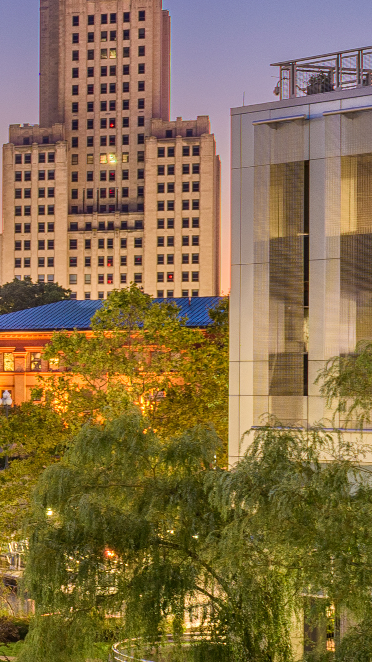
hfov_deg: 8.6
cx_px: -793
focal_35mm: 114
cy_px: 407
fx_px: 2000
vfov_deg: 18.8
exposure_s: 30
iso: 100
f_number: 10
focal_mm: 24
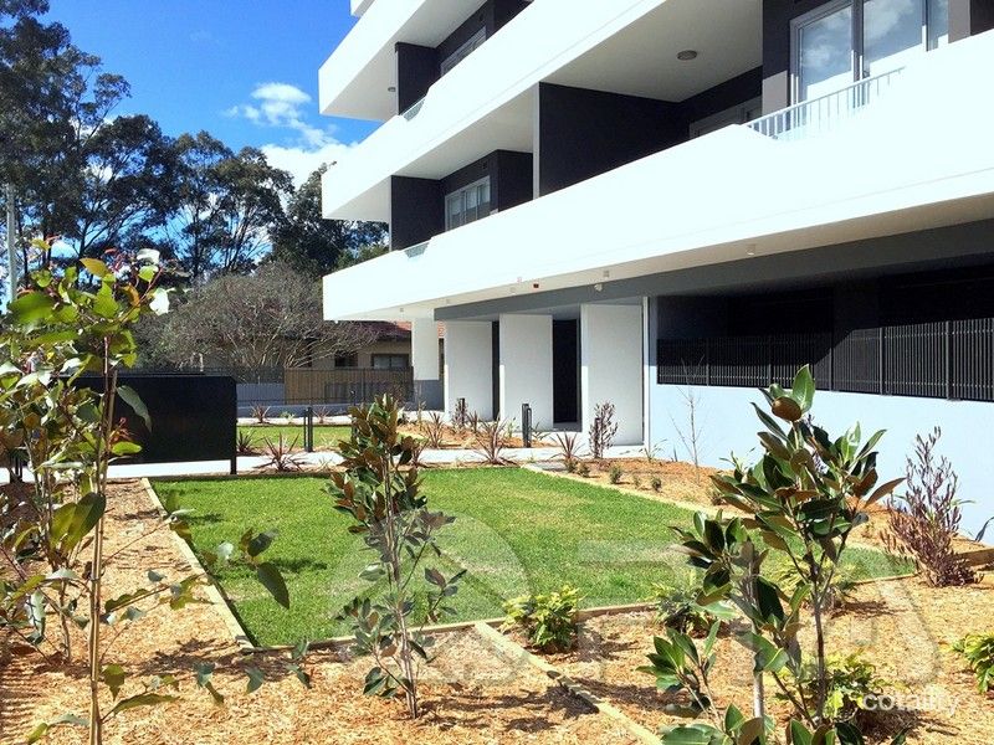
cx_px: 497
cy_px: 372
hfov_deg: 61.7
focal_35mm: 29
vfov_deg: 48.2
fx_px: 833
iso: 32
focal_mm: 4.15
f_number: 2.2
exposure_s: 1/3968
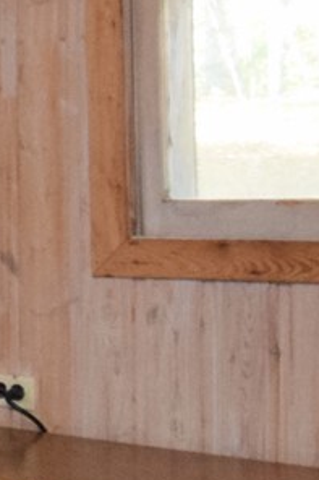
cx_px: -562
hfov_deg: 10.0
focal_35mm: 110
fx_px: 1464
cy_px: 197
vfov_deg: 18.6
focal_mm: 10
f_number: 4.5
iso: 2800
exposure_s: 1/60
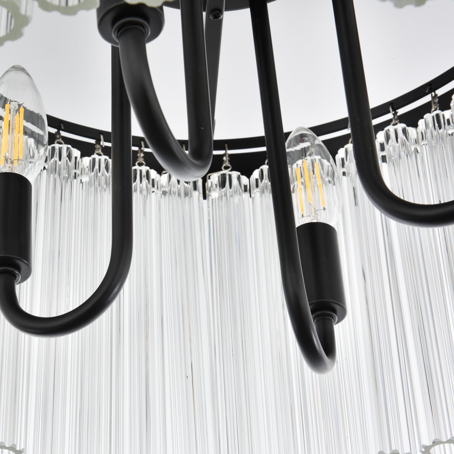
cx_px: 114
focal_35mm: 90
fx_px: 1335
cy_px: 226
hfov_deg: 19.2
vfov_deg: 19.3
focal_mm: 70
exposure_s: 1/100
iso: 100
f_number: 22
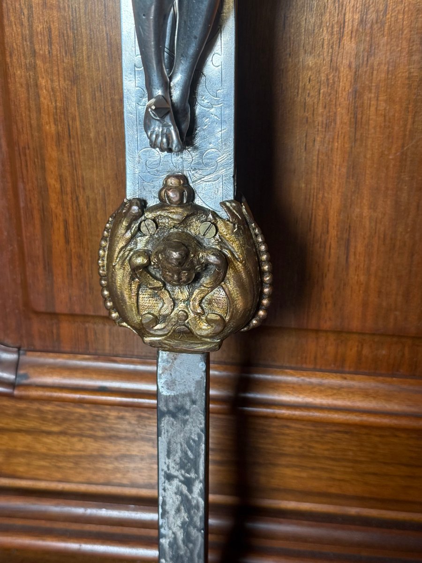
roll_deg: -0.8
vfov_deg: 39.7
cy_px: 282
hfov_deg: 30.3
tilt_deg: -22.5
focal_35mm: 48
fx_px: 780
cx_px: 211
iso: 200
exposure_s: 1/175
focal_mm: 6.76
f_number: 1.78
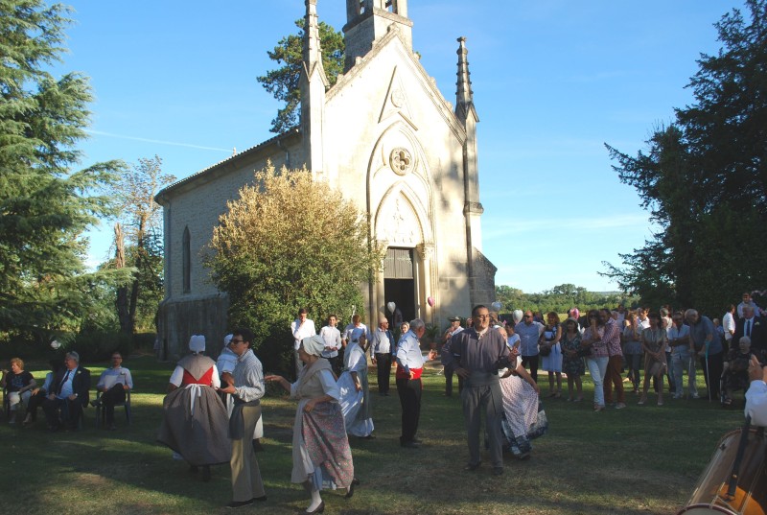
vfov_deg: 43.8
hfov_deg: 61.8
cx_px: 384
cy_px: 258
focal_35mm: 30
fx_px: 640
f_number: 7.1
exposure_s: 1/200
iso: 100
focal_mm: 20
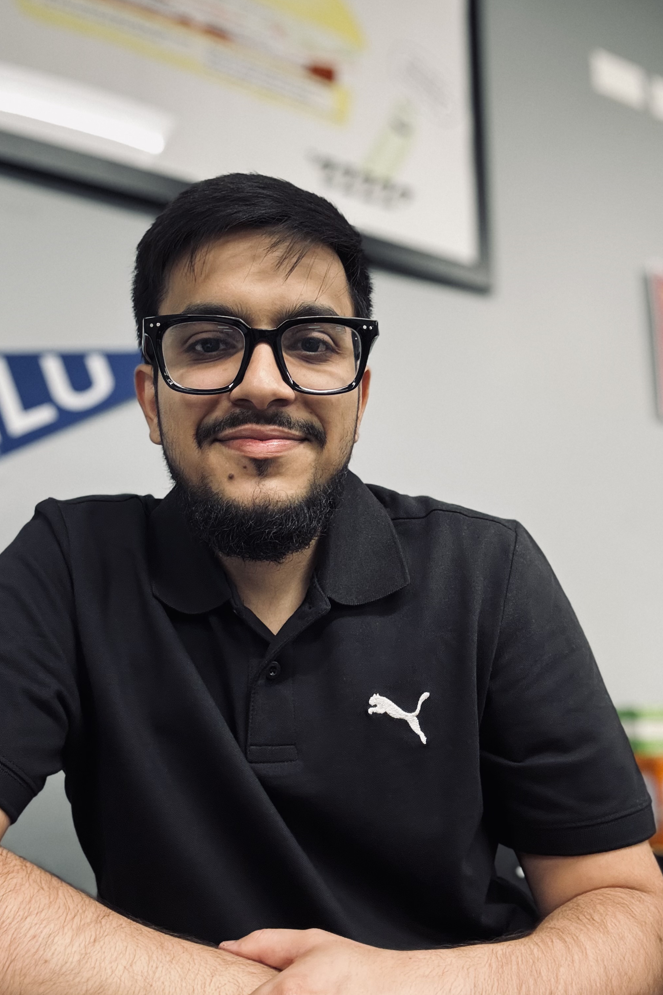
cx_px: 295
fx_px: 884
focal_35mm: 32
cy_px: 486
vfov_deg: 58.7
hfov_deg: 41.1
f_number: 1.9
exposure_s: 1/60
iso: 320
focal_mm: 2.69
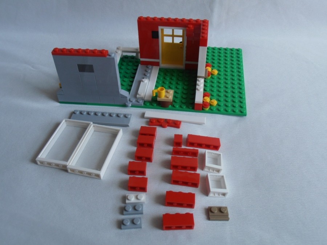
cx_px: 164
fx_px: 350
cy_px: 122
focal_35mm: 37
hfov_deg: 50.1
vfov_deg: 38.7
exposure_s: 1/80
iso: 80
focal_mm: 6.61
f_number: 3.9
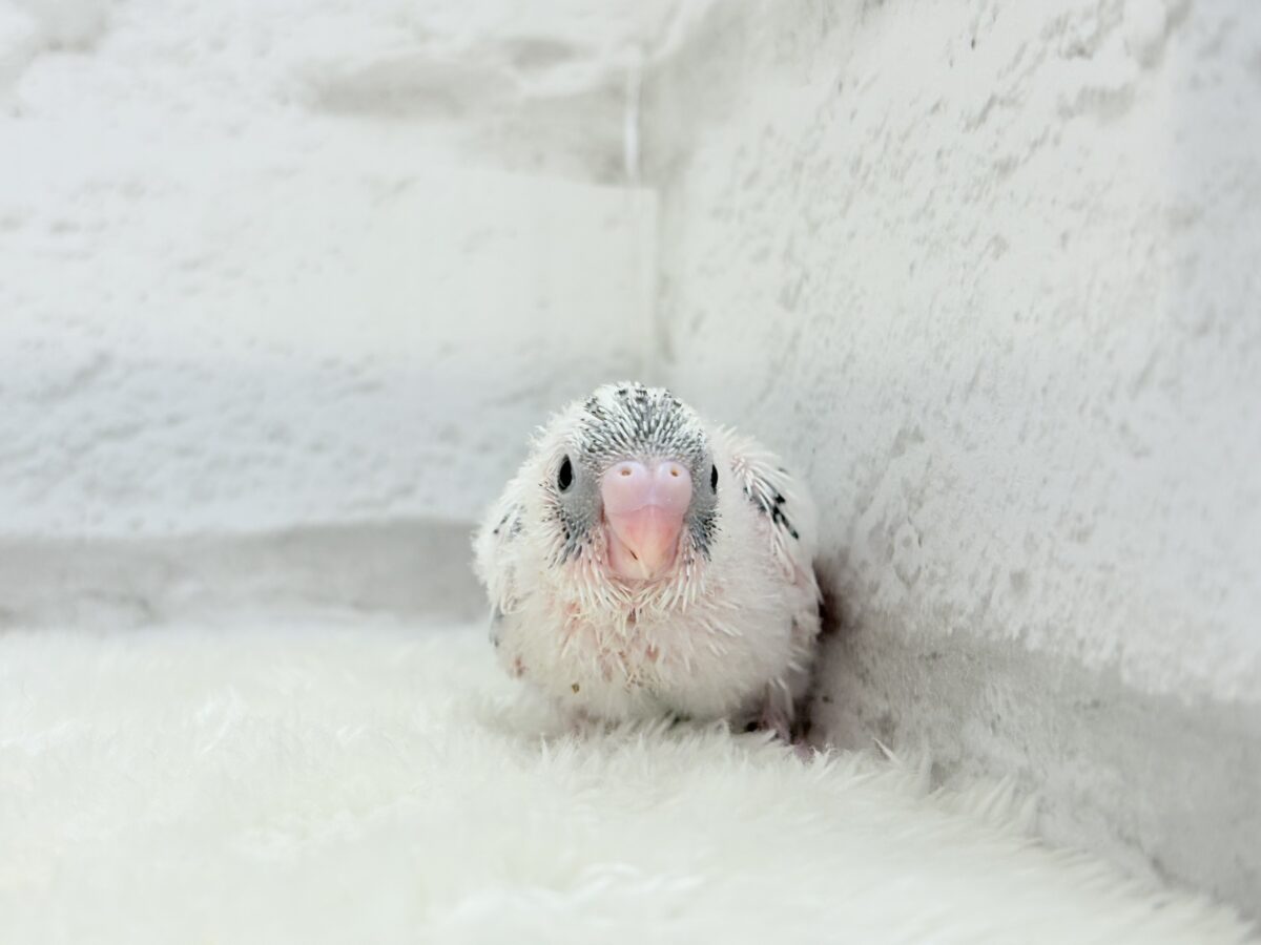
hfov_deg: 36.8
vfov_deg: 28.0
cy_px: 472
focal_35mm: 52
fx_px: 1894
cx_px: 630
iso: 80
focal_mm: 5.96
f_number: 1.6
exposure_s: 1/100
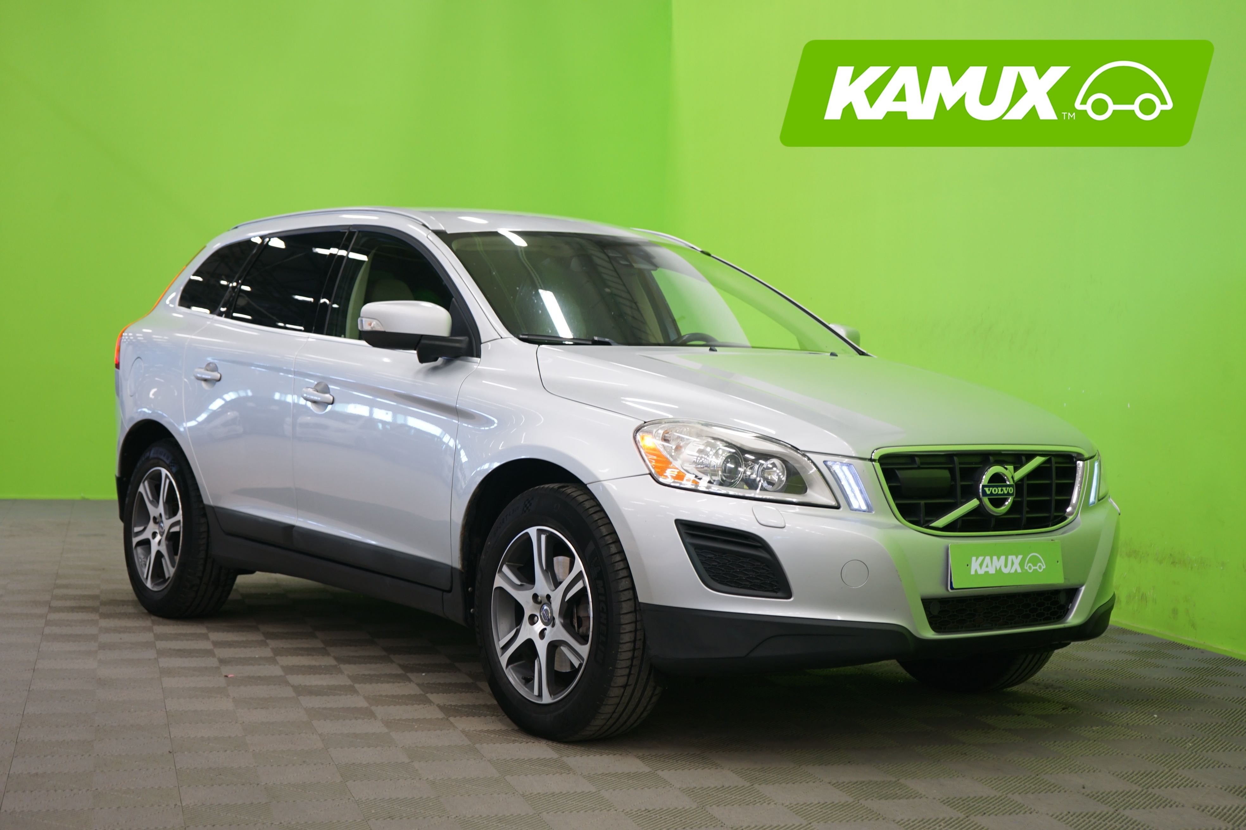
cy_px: 415
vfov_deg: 26.5
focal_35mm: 51
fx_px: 1765
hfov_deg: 38.9
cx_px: 623
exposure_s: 1/8
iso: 400
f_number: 4.5
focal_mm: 51
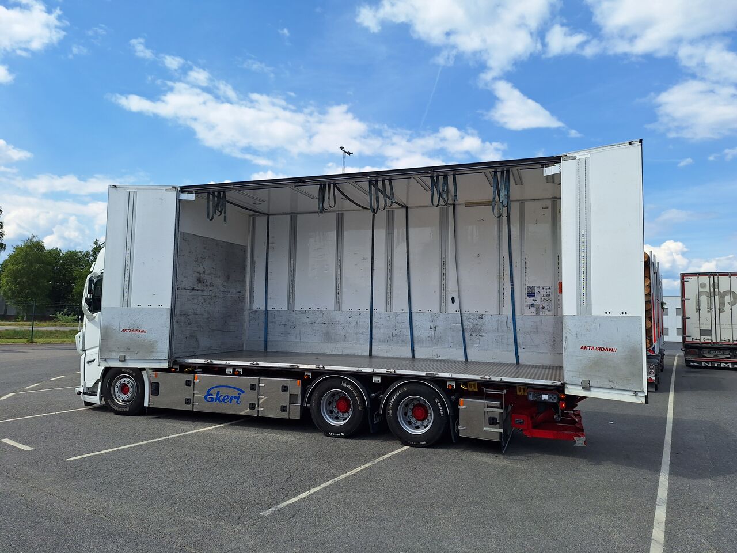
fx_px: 490
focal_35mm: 23
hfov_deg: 73.9
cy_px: 276
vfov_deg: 58.9
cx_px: 368
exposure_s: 1/3058
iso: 40
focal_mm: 5.54
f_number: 1.8
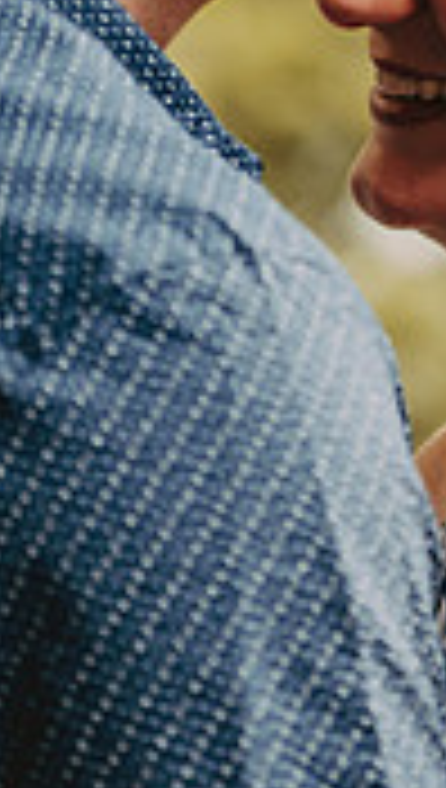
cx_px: 500
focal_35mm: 260
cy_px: 137
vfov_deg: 8.3
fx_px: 5443
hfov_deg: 4.7
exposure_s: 1/200
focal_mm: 75
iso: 640
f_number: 2.8
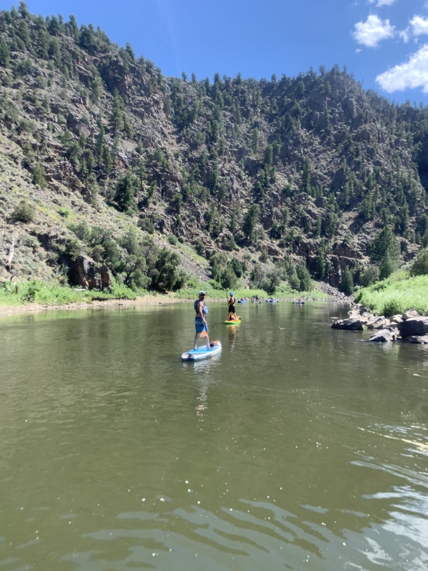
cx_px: 214
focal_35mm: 26
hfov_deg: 53.1
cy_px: 286
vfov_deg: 67.3
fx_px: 429
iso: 25
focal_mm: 4.25
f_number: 1.8
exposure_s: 1/639
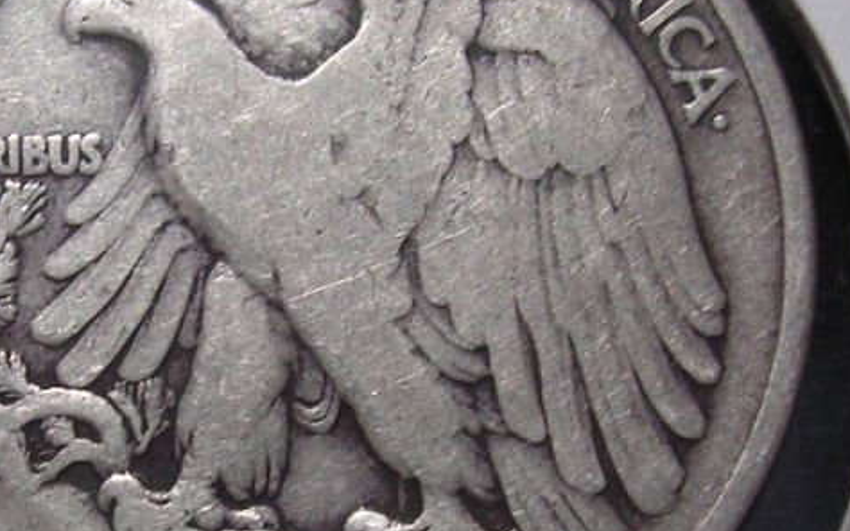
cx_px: 190
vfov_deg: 15.4
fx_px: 1969
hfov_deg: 24.0
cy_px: 278
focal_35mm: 85
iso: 100
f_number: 2.8
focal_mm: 5.8
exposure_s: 1/14.6
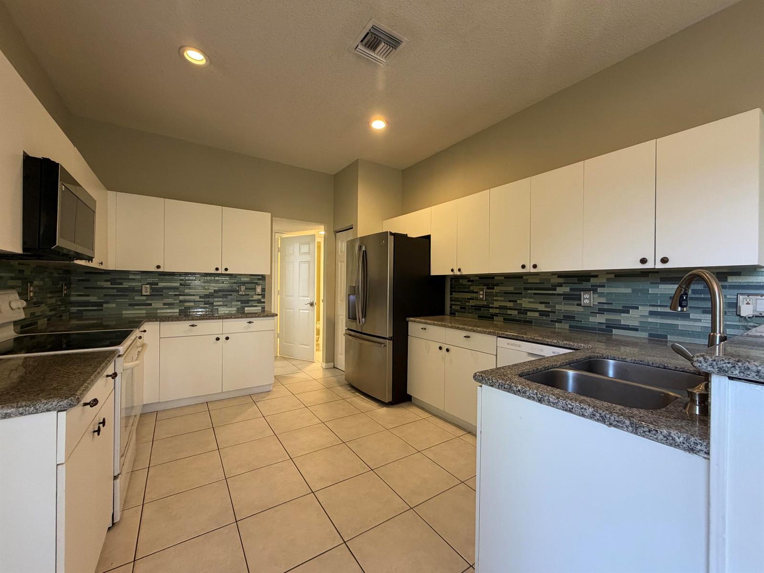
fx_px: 309
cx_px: 382
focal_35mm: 14
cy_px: 286
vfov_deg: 85.7
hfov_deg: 102.1
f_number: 2.2
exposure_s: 1/60
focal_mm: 2.22
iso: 250
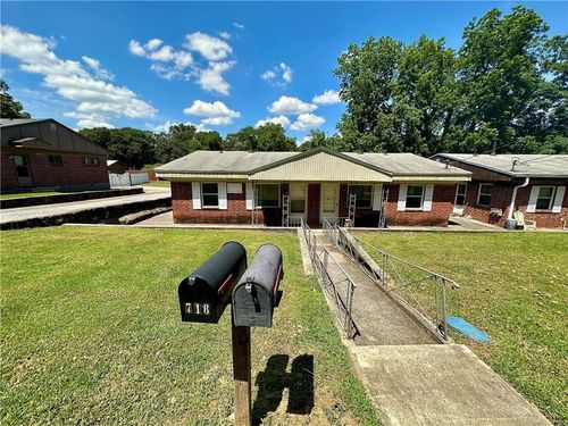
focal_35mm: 14
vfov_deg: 85.7
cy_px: 213
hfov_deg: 102.1
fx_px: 230
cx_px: 284
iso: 40
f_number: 2.2
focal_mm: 2.22
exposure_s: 1/1618
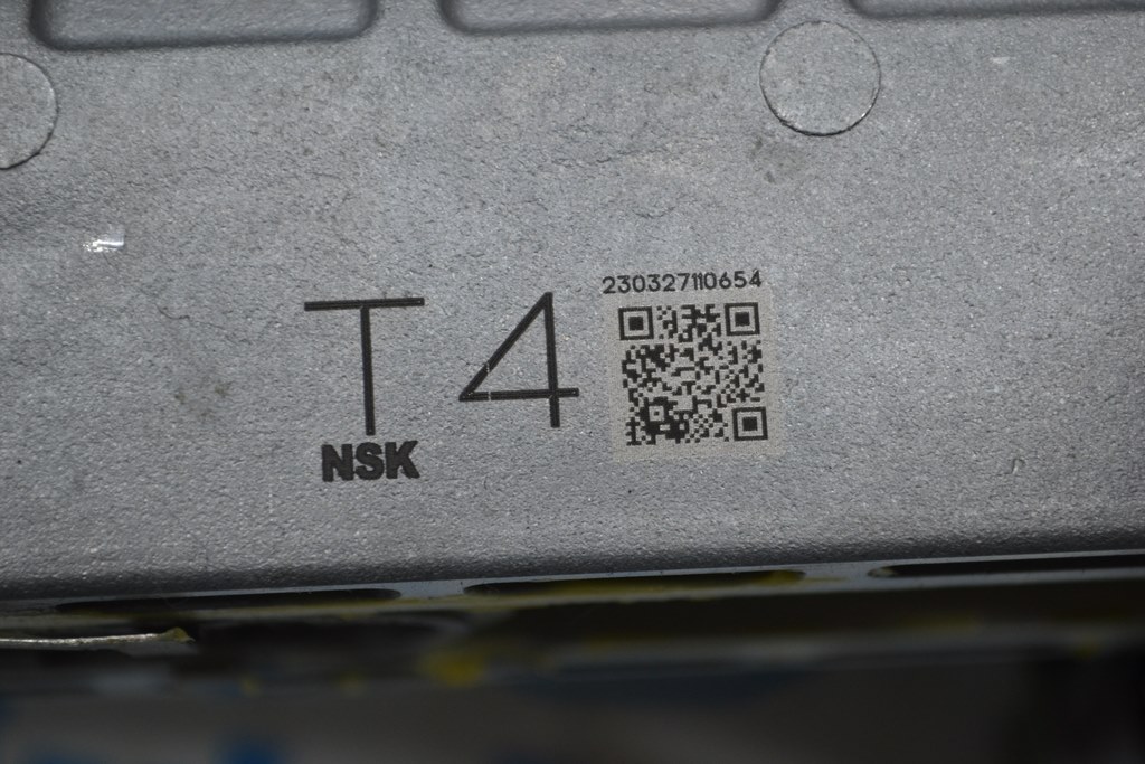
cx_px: 572
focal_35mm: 82
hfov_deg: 24.6
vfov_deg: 16.6
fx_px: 2624
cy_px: 382
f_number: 5.6
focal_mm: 55
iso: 400
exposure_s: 1/80
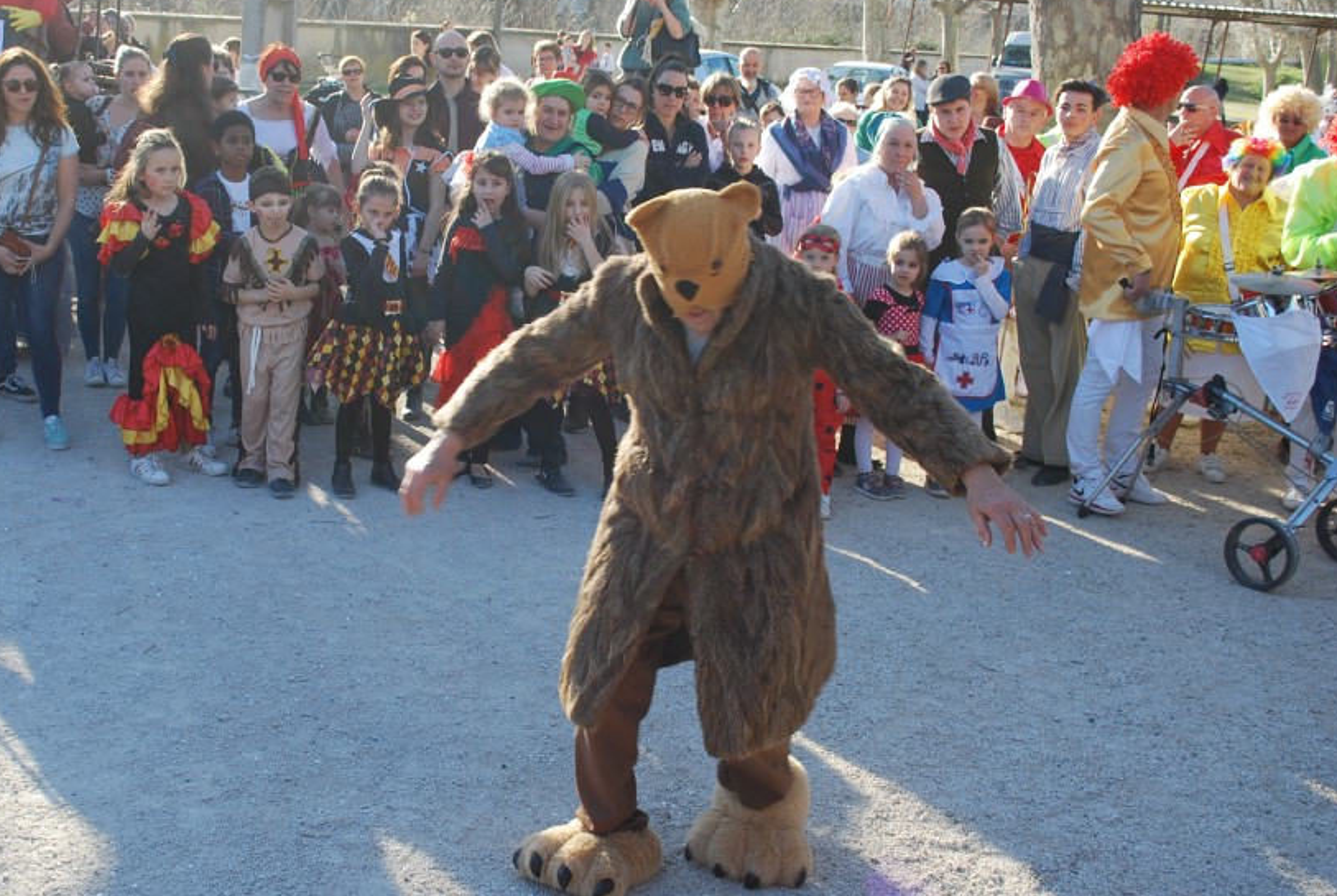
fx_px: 1786
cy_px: 369
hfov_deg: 40.8
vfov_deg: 28.1
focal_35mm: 48
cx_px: 525
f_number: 5.6
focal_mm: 26
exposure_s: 1/125
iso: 140
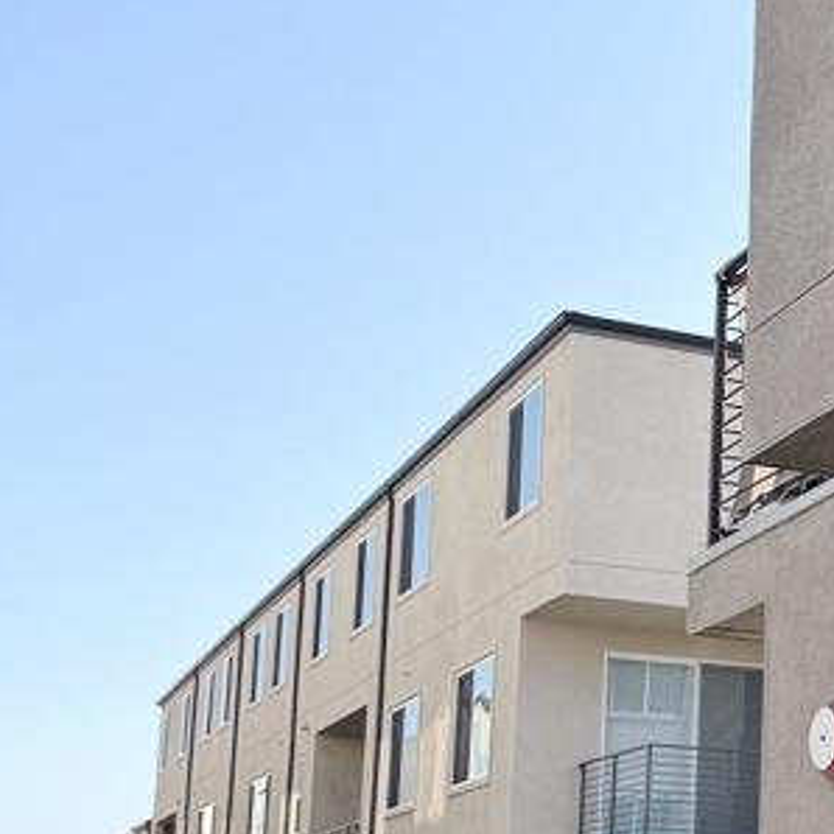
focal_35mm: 73
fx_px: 1990
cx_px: 910
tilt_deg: +9.6
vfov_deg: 23.4
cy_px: 638
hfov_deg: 22.4
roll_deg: -0.7
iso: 80
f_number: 1.78
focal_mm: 6.76
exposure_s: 1/2445
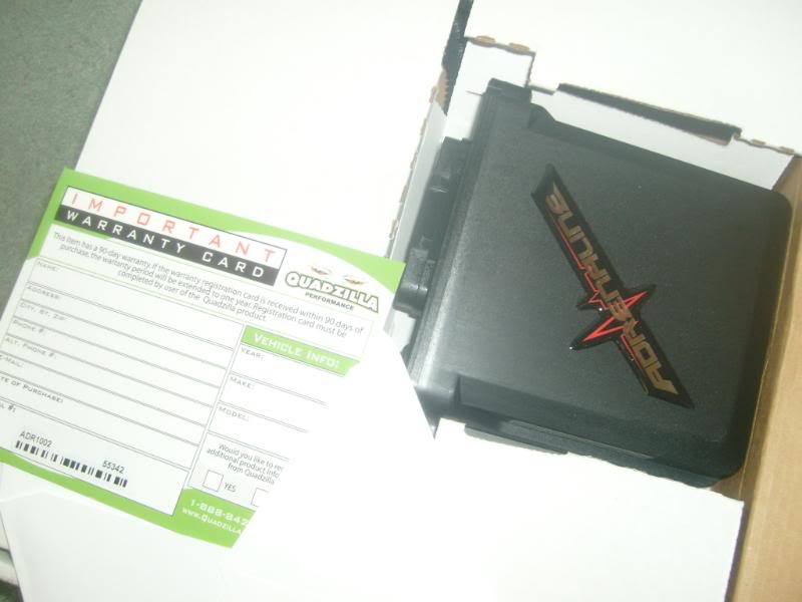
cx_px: 401
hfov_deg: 52.6
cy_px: 301
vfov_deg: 40.7
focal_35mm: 35
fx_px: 811
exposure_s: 1/45
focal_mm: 5.8
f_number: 2.8
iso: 100
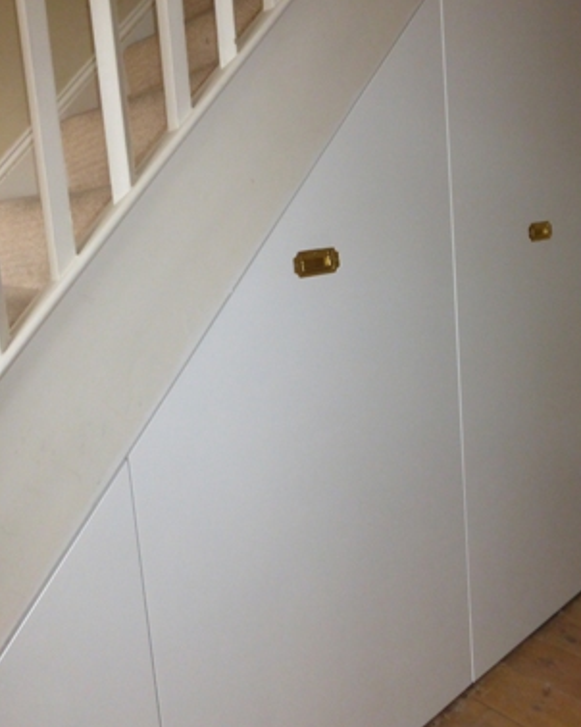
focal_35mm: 31
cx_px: 344
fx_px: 667
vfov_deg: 56.8
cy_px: 292
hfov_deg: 46.8
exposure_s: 1/125
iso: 640
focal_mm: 4.3
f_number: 3.3
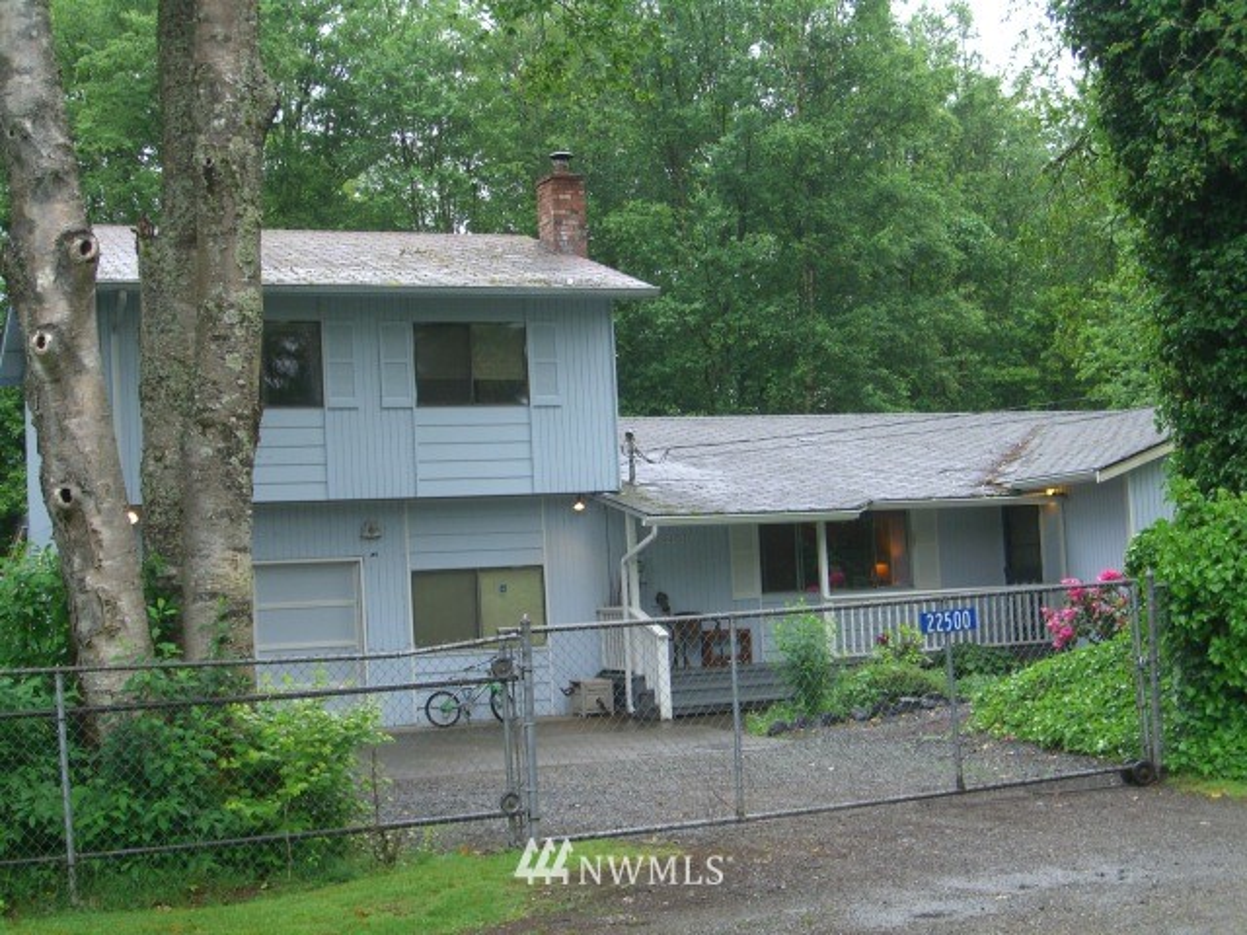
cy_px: 468
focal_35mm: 57
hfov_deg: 33.8
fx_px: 2053
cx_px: 624
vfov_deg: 25.7
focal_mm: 11.8
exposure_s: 1/60
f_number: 3.6
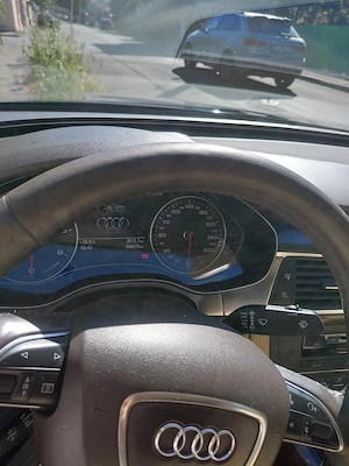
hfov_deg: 54.9
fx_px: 336
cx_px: 174
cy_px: 233
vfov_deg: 69.4
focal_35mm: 25
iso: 50
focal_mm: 4.69
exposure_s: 1/833
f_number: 1.8
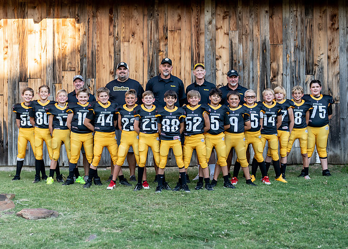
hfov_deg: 30.5
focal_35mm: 64
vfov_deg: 22.0
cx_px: 168
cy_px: 140
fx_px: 637
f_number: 1.6
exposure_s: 1/1250
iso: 100
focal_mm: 50
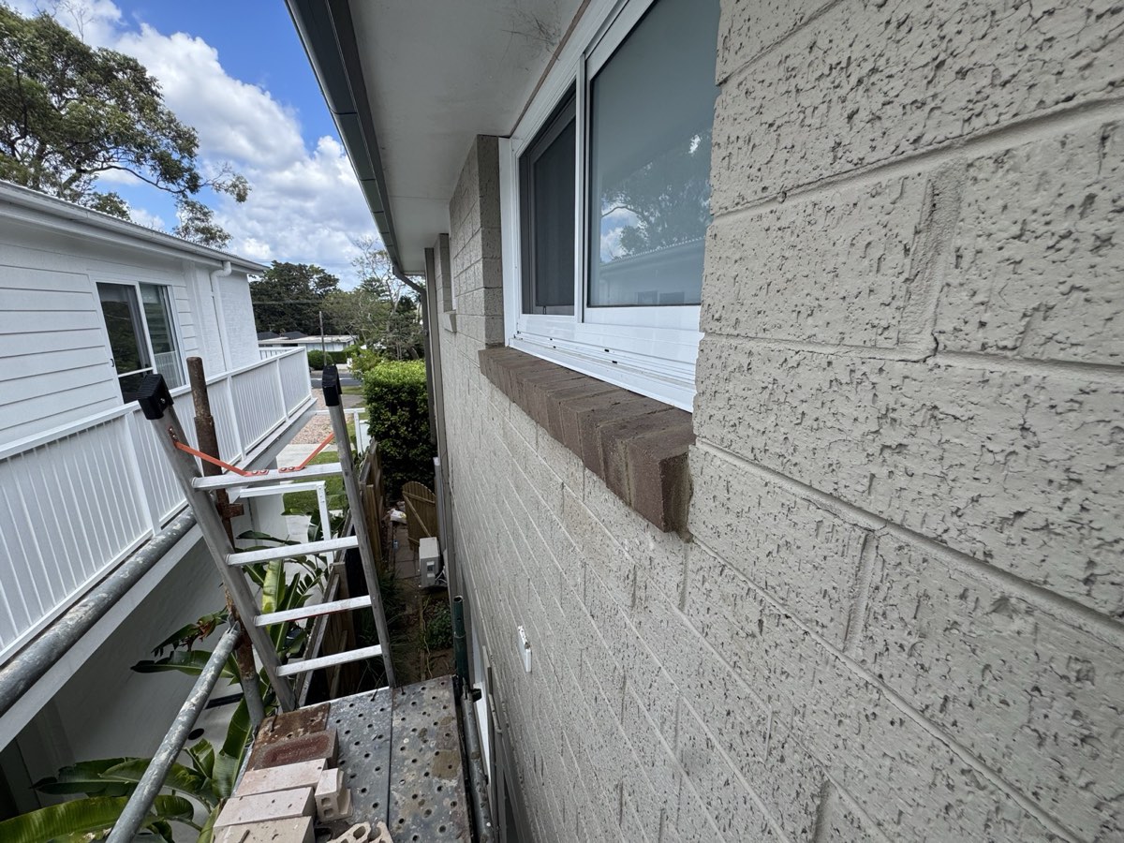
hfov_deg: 102.1
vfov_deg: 85.7
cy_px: 422
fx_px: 455
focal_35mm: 14
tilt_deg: -13.3
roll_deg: +0.6
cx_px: 562
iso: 40
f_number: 2.2
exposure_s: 1/625
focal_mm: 2.22
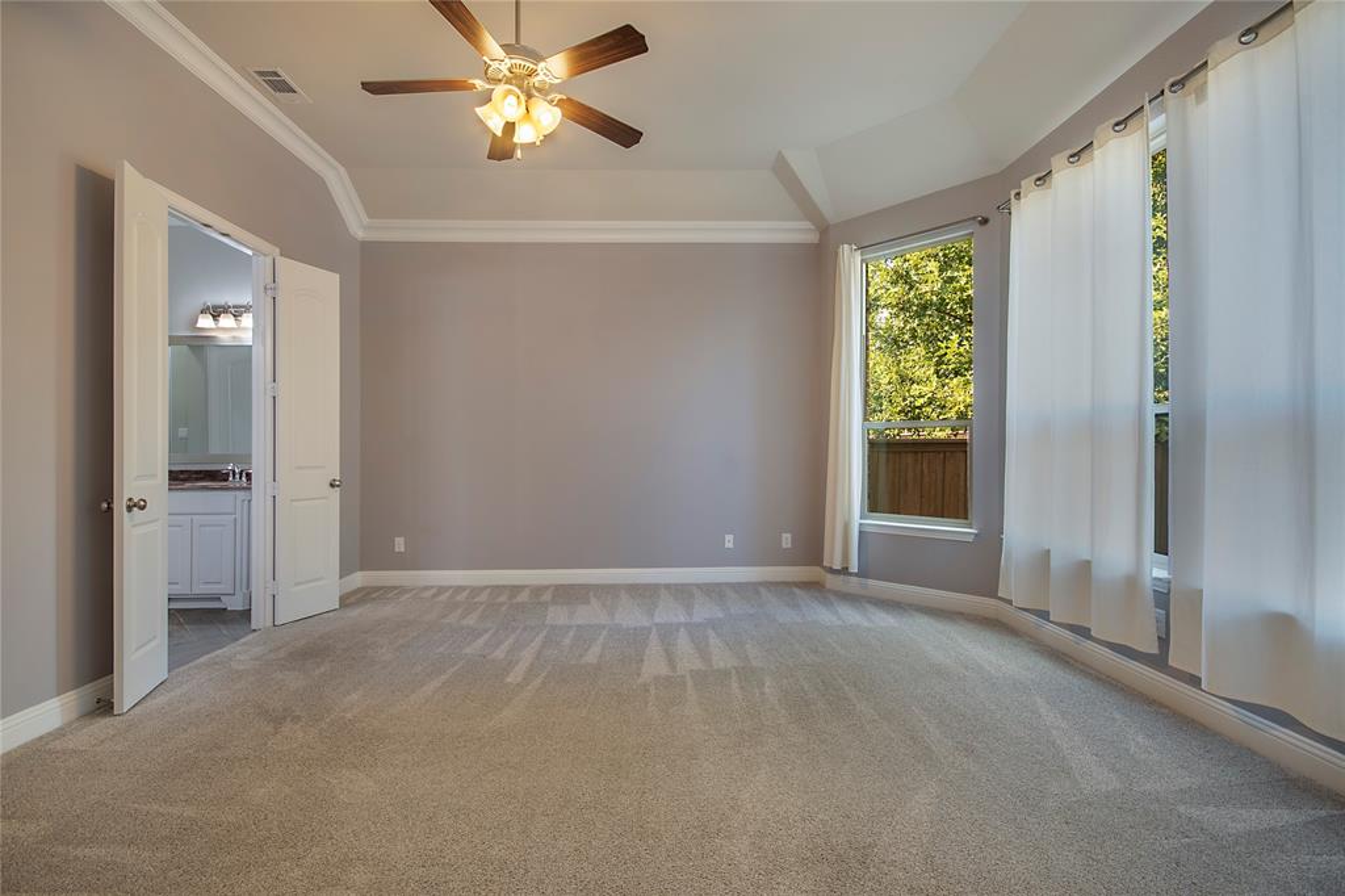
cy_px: 448
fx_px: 560
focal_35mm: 15
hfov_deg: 100.4
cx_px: 672
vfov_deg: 77.3
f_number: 8
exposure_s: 1/5
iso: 100
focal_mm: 10
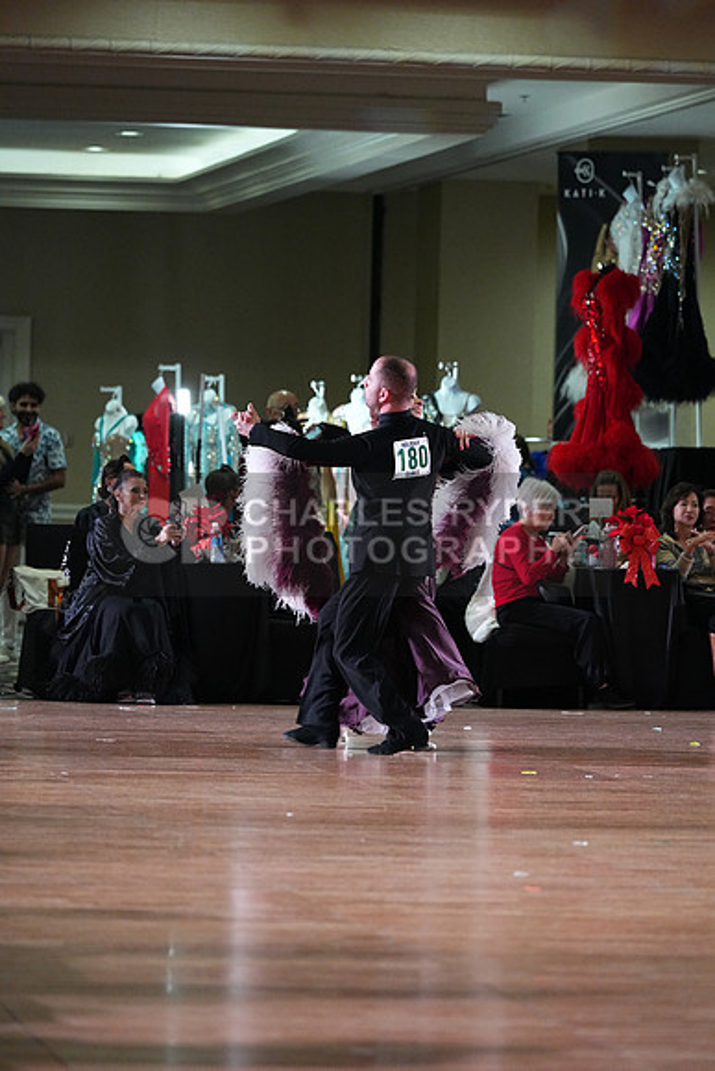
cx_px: 358
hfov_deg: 6.9
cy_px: 536
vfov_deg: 10.3
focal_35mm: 200
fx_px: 5954
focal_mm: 200
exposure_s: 1/400
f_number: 4.5
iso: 6400
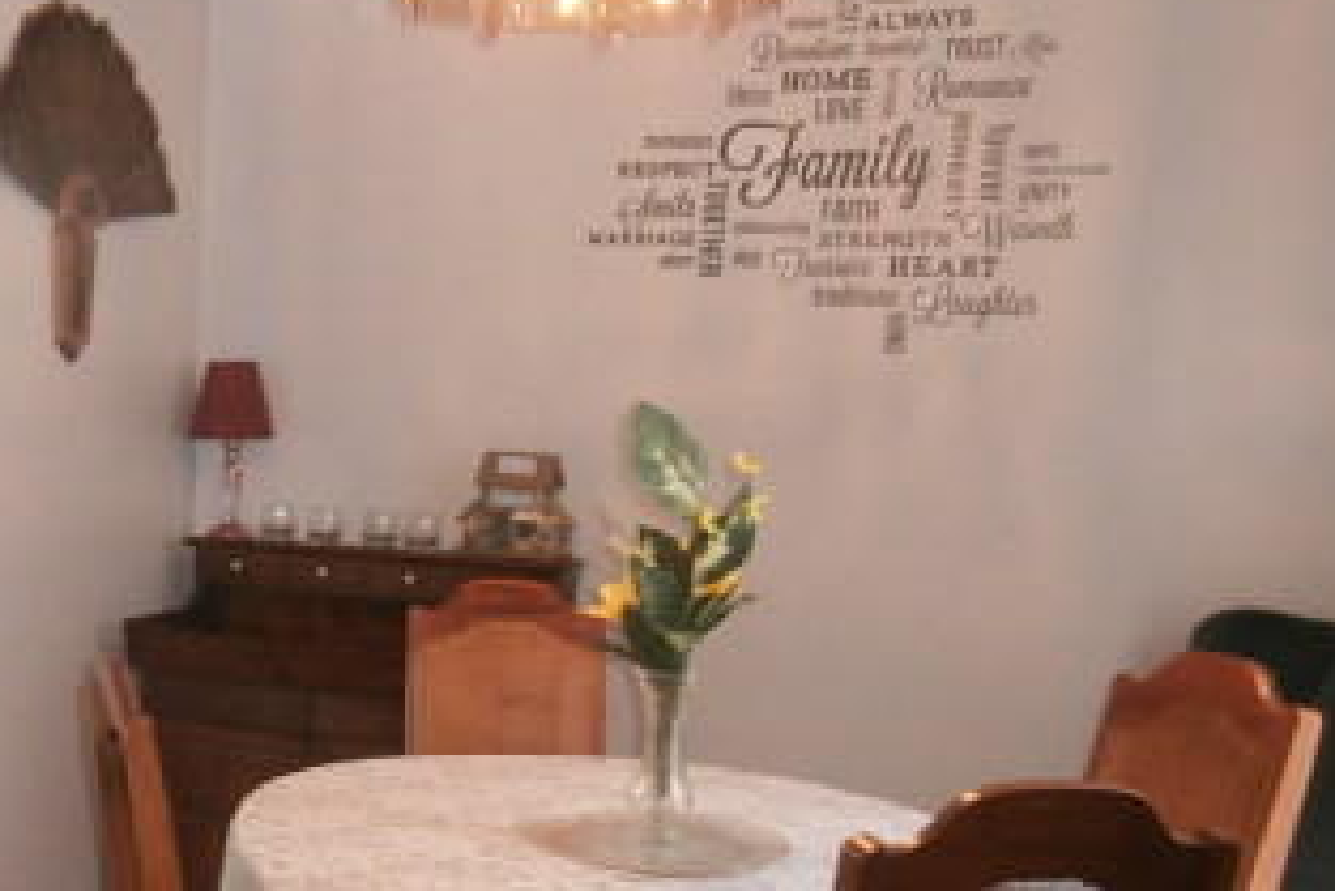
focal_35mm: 51
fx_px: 1892
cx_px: 162
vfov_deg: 25.9
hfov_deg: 36.7
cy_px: 755
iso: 200
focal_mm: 4.2
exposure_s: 1/30
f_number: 3
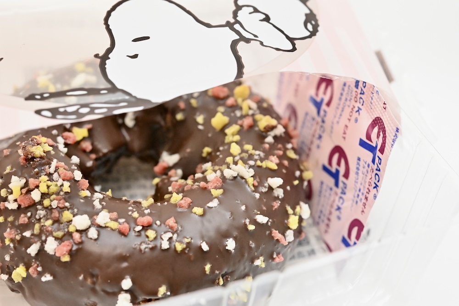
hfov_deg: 33.4
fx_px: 765
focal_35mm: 60
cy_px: 153
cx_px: 230
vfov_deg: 22.6
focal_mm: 60
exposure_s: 1/160
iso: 6400
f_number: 10
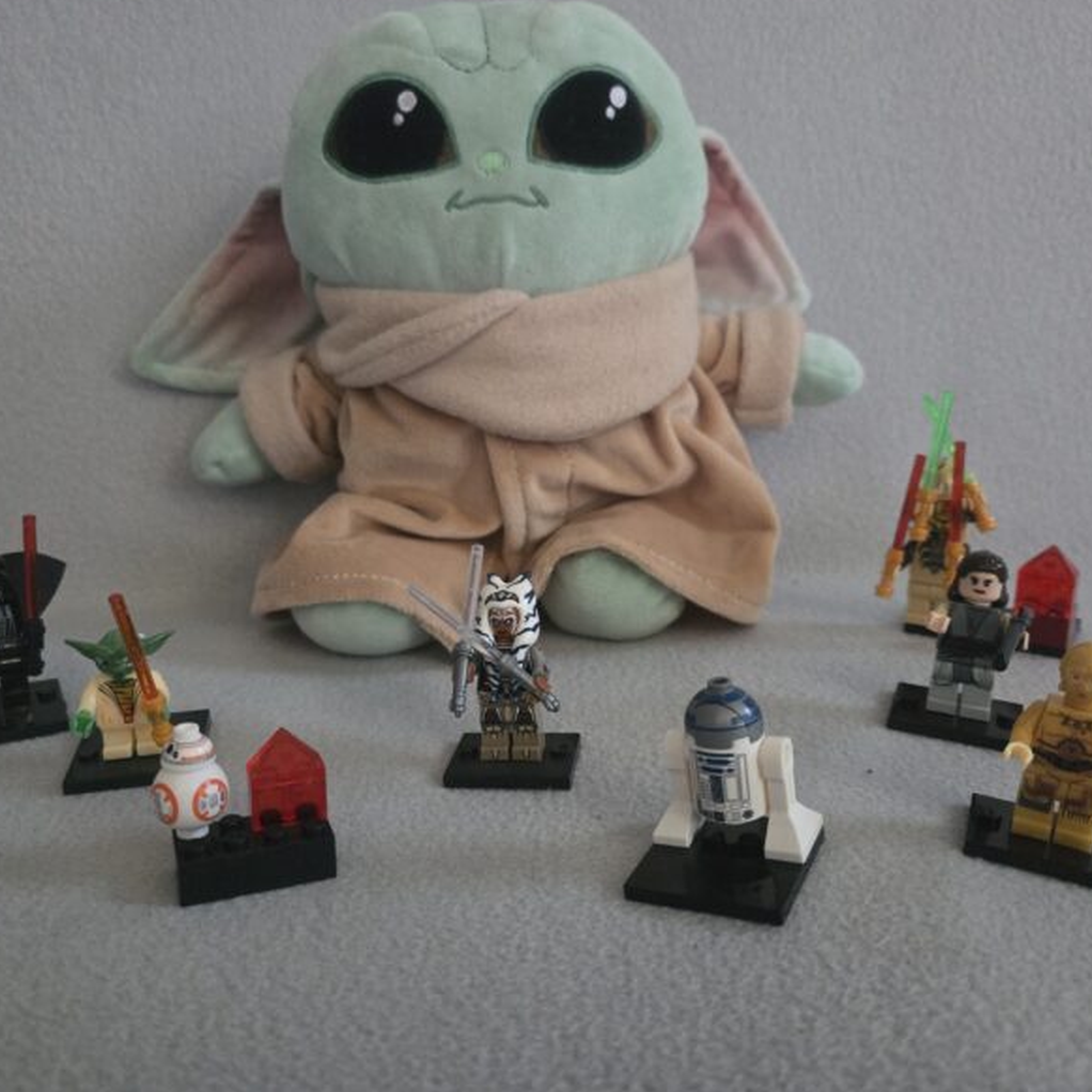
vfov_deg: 57.3
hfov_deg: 57.3
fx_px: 999
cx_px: 517
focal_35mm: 28
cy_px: 536
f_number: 1.7
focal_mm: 6.3
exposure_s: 1/100
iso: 2500
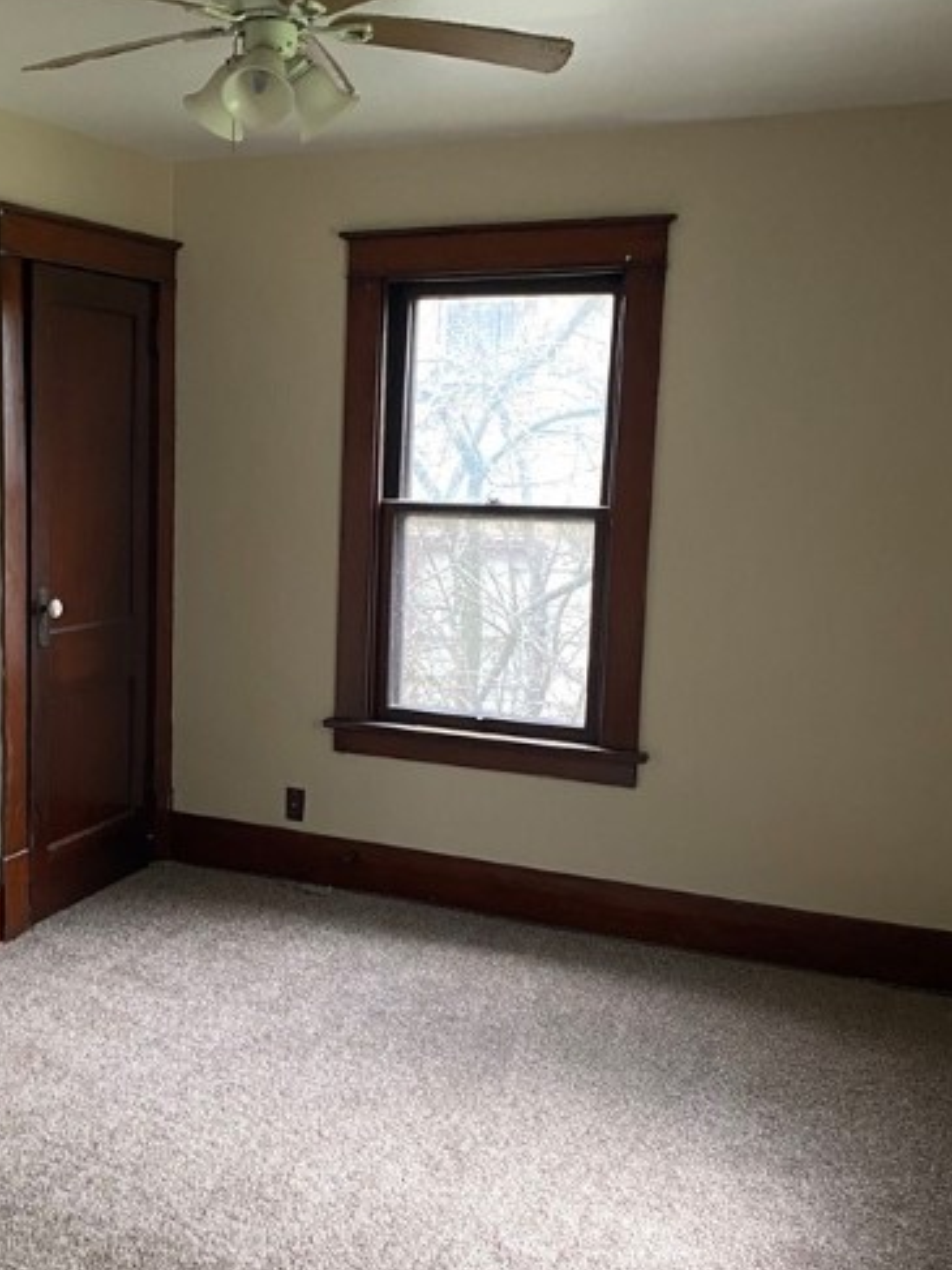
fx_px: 1504
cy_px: 634
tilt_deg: -8.6
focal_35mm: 41
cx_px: 250
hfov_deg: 34.5
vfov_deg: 45.8
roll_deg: -0.7
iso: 200
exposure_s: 1/60
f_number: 1.8
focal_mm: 4.25
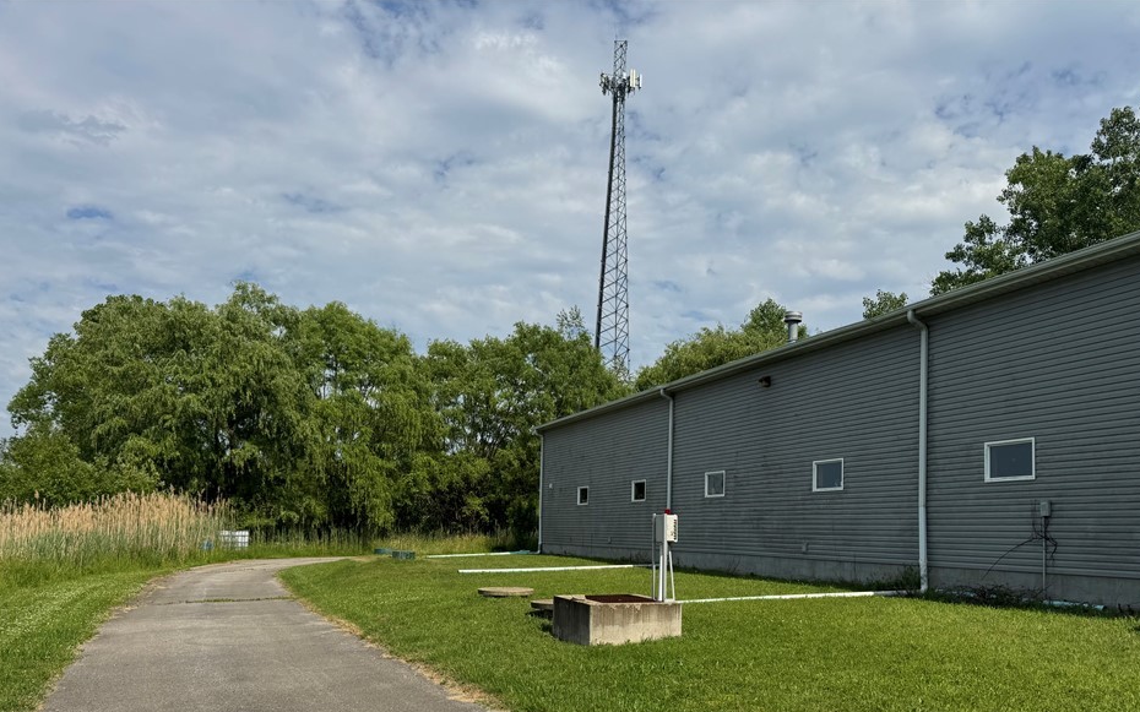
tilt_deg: +4.1
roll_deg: -1.9
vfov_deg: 44.0
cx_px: 587
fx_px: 870
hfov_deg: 66.5
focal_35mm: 28
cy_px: 468
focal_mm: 6.76
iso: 80
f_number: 1.78
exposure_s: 1/7937
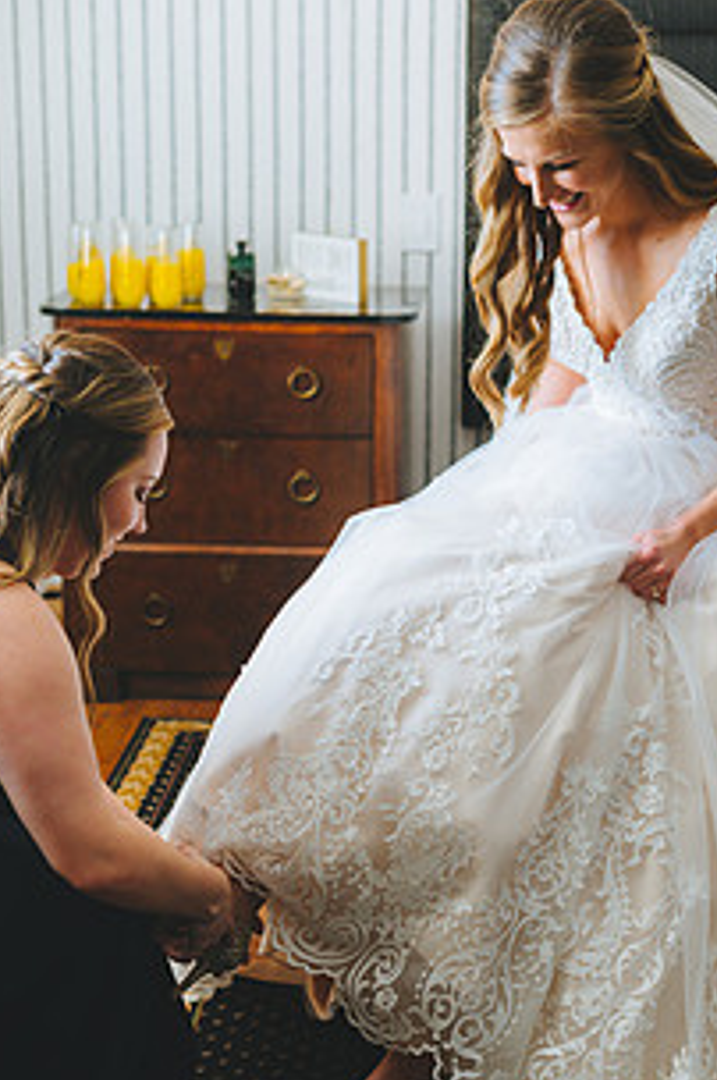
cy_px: 675
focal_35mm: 74
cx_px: 421
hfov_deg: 18.4
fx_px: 2216
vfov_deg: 27.3
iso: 250
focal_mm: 50
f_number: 3.5
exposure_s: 1/100
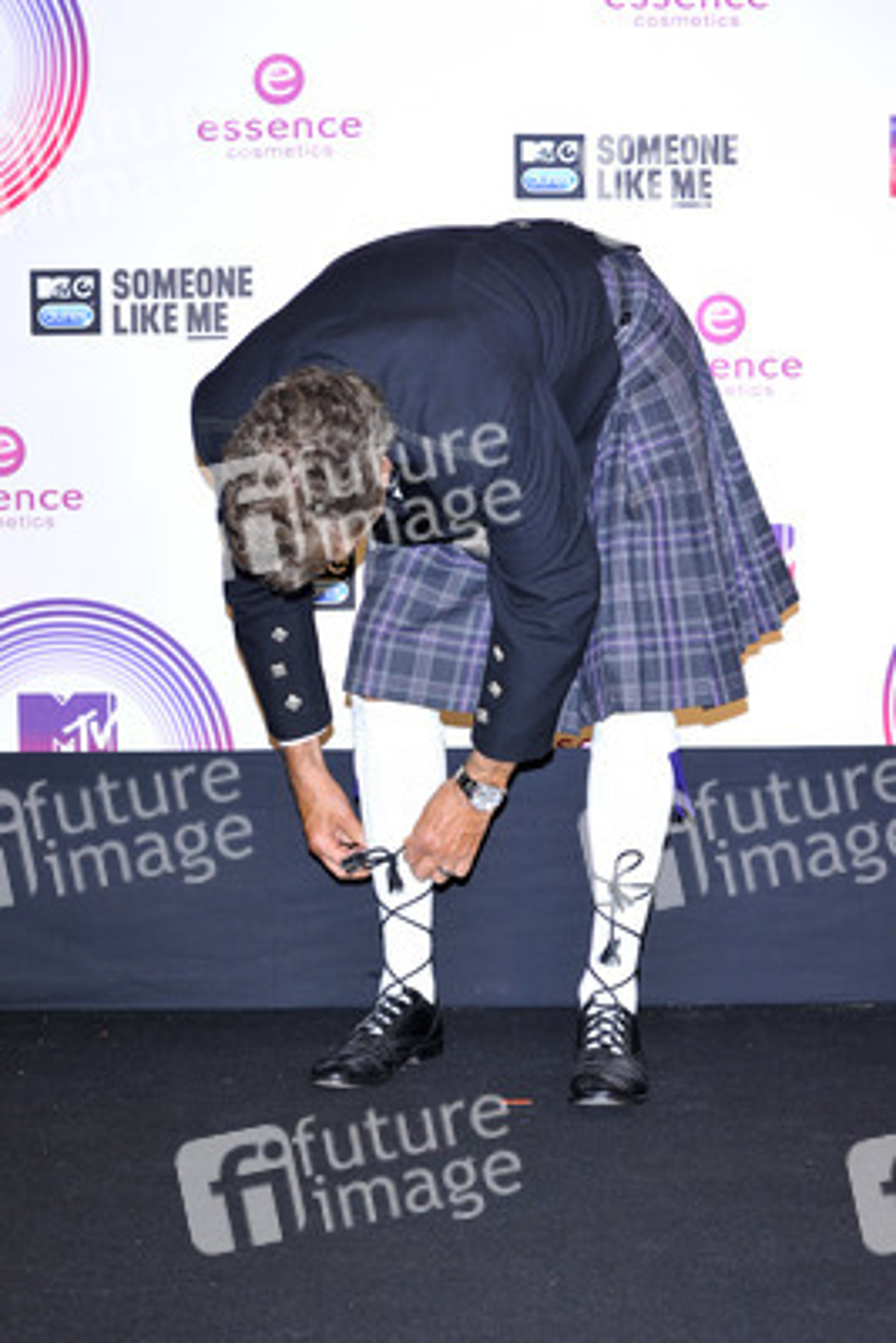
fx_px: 2984
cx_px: 448
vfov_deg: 25.4
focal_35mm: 80
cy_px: 672
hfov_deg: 17.1
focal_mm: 80
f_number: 7.1
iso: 800
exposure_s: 1/250
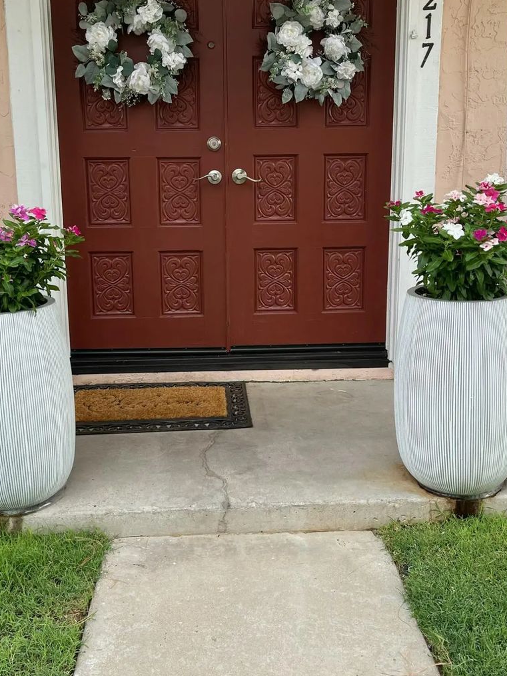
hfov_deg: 40.7
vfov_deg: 52.3
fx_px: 683
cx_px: 225
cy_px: 280
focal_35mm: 35
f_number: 1.6
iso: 32
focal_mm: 5.1
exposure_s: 1/297
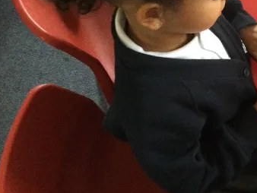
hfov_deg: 27.3
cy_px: 24
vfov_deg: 21.8
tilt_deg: -54.7
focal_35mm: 66
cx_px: 271
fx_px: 490
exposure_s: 1/20
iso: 250
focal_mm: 3.3
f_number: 2.4
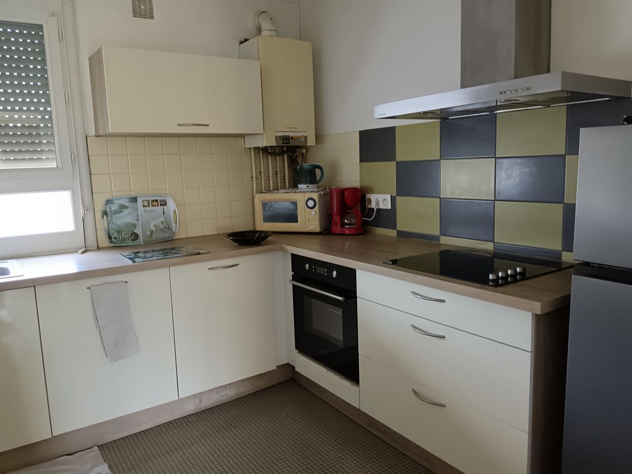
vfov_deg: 51.4
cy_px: 237
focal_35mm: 27
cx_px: 316
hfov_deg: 65.3
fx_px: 493
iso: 1085
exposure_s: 1/25
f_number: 1.9
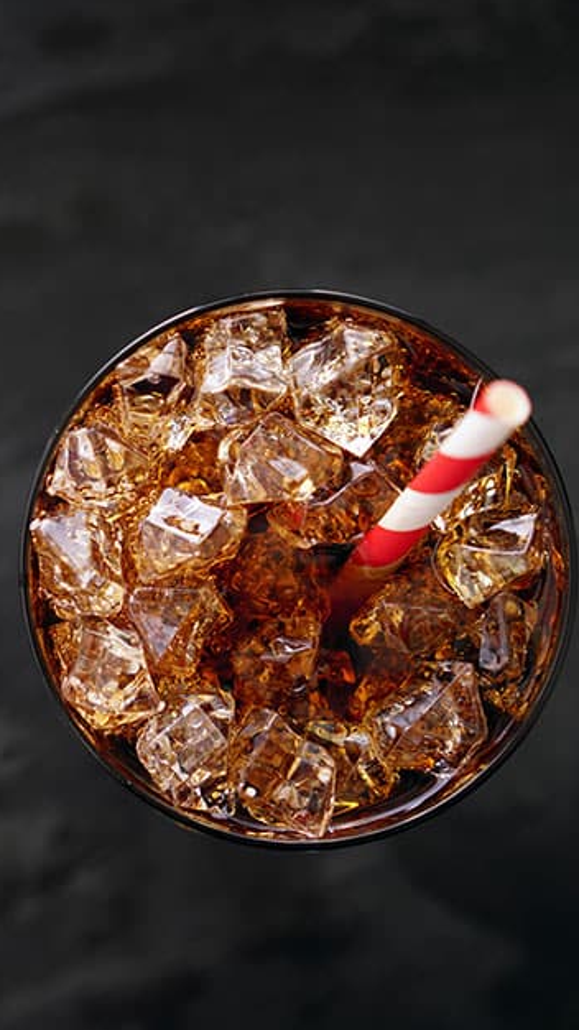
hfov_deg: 12.9
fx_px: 2512
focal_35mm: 92
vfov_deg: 23.2
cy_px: 539
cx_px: -30
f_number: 2.5
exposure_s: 1/160
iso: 100
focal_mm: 55
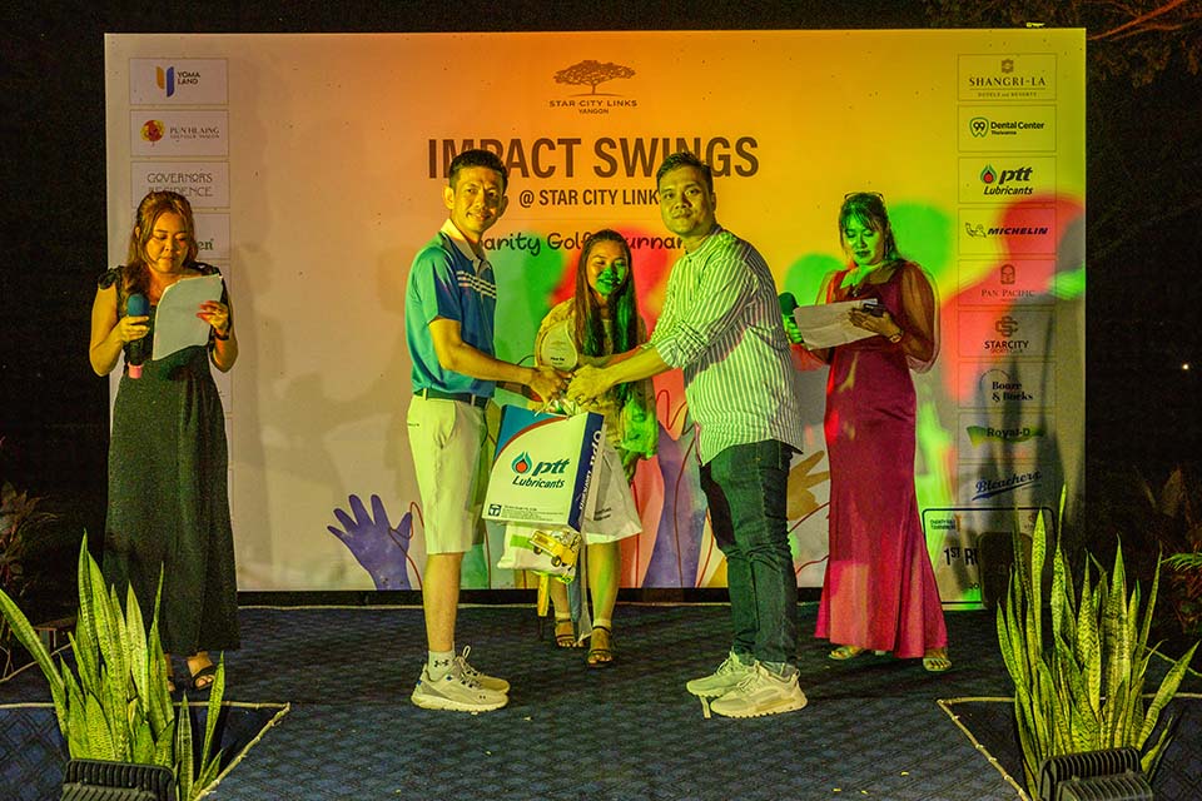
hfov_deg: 55.1
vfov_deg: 38.4
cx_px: 601
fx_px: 1152
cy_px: 400
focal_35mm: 34
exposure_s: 1/250
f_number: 4.5
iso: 6400
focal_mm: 34.5
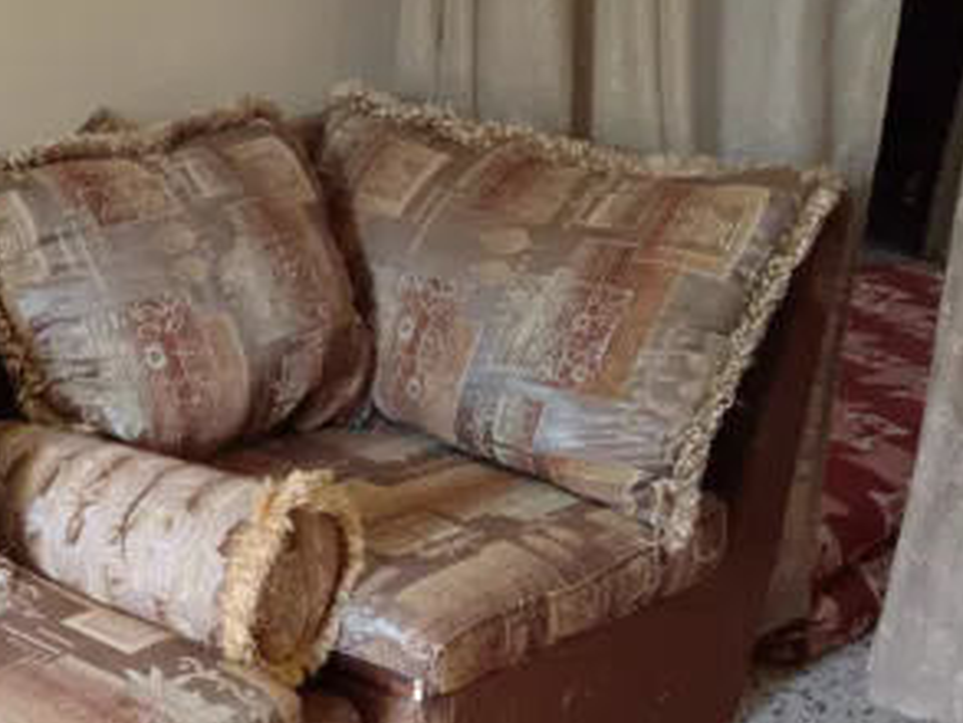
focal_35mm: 59
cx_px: 33
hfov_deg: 30.7
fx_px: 1642
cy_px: 723
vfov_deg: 23.8
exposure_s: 1/100
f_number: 1.9
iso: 3927
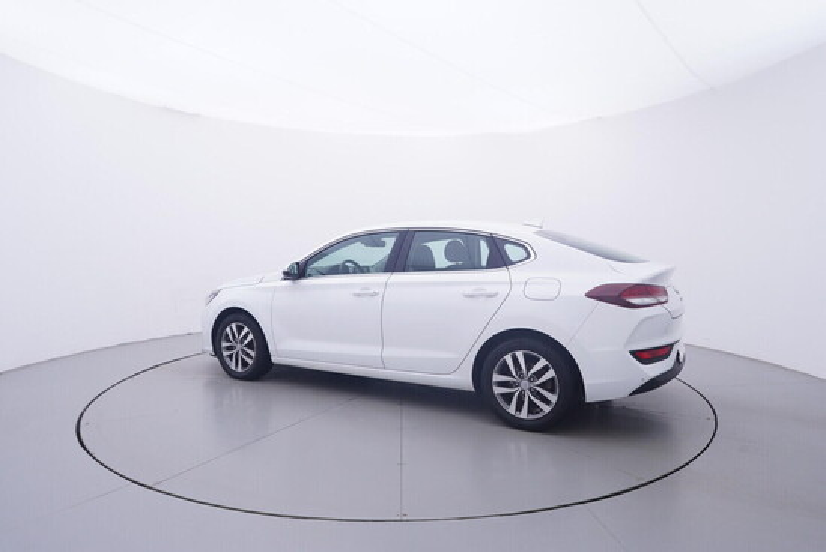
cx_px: 413
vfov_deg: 56.2
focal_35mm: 22
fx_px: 517
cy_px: 276
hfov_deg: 77.3
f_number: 5
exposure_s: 1/80
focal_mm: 15
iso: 200
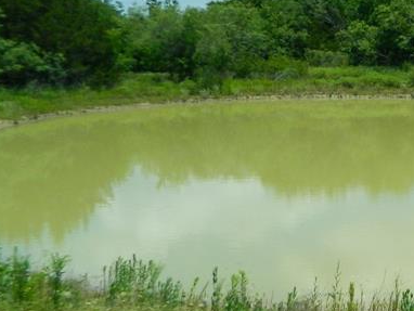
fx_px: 802
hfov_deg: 25.5
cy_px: 169
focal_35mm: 67
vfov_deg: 21.9
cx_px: 515
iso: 80
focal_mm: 4.5
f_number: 8.7
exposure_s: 1/250
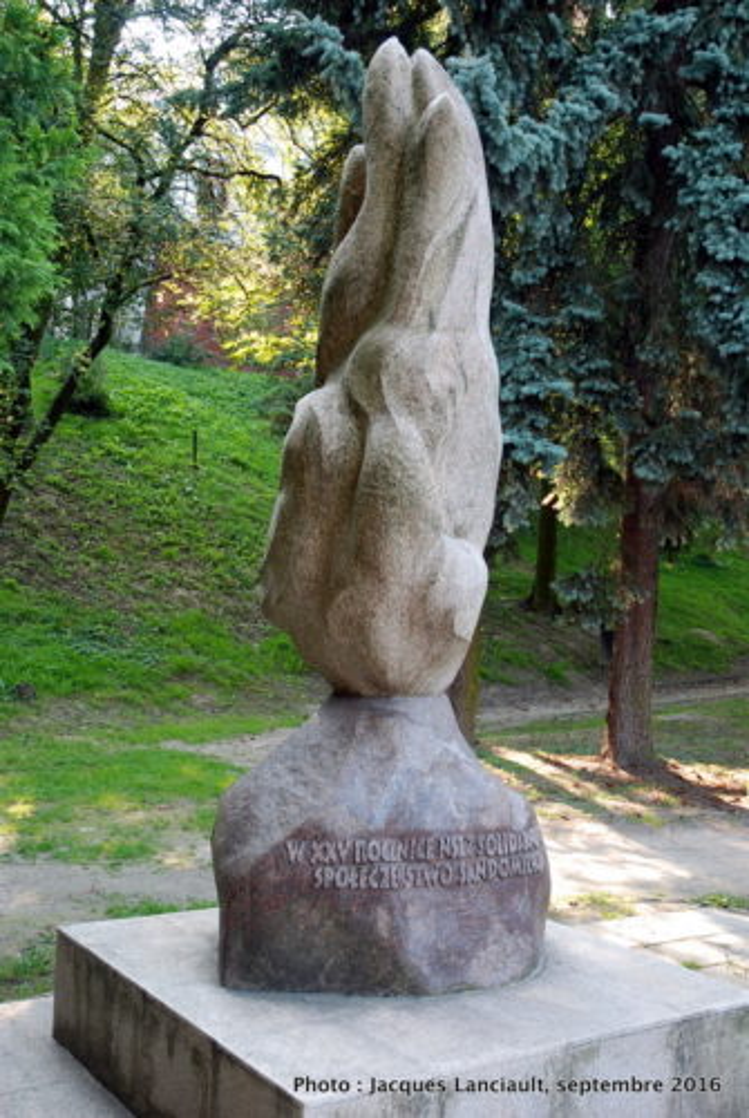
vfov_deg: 51.2
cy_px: 559
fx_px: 1166
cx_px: 374
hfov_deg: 35.6
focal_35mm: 38
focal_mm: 25
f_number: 3.8
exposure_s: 1/25
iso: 100
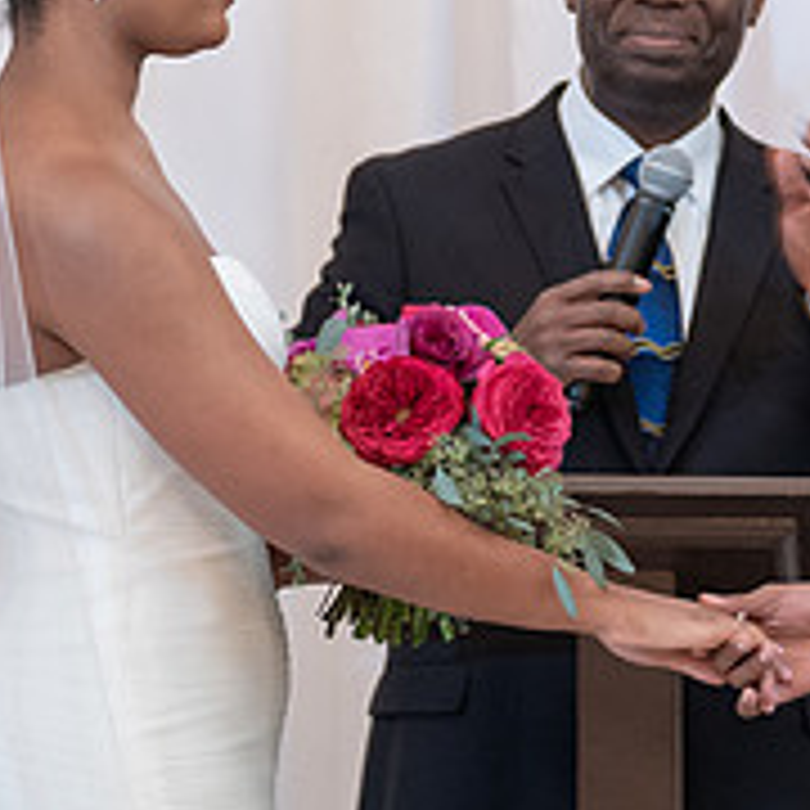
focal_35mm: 410
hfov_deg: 4.3
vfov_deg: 4.3
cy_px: 392
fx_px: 10854
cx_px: 418
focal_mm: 114
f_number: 2.8
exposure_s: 1/100
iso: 2000
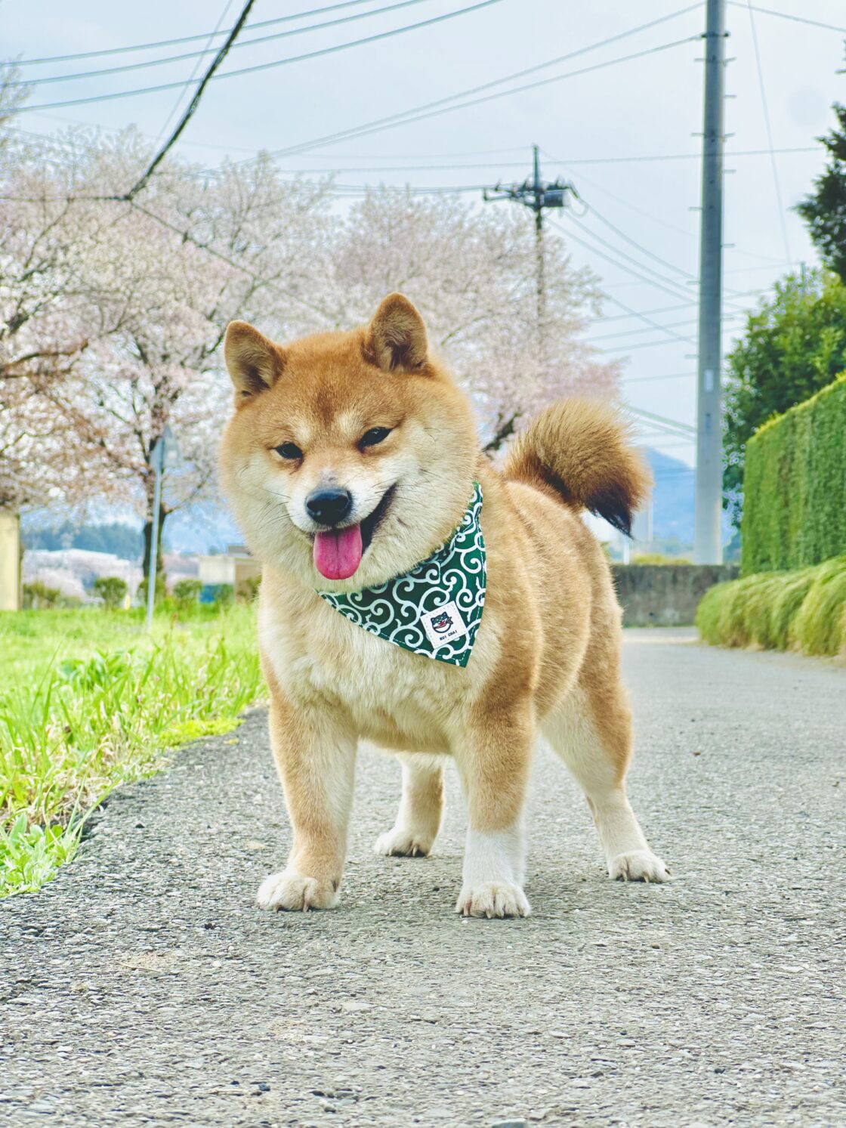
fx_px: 2509
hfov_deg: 19.1
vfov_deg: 25.3
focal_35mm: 77
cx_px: 423
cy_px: 564
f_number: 2.8
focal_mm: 9
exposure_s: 1/358
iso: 32
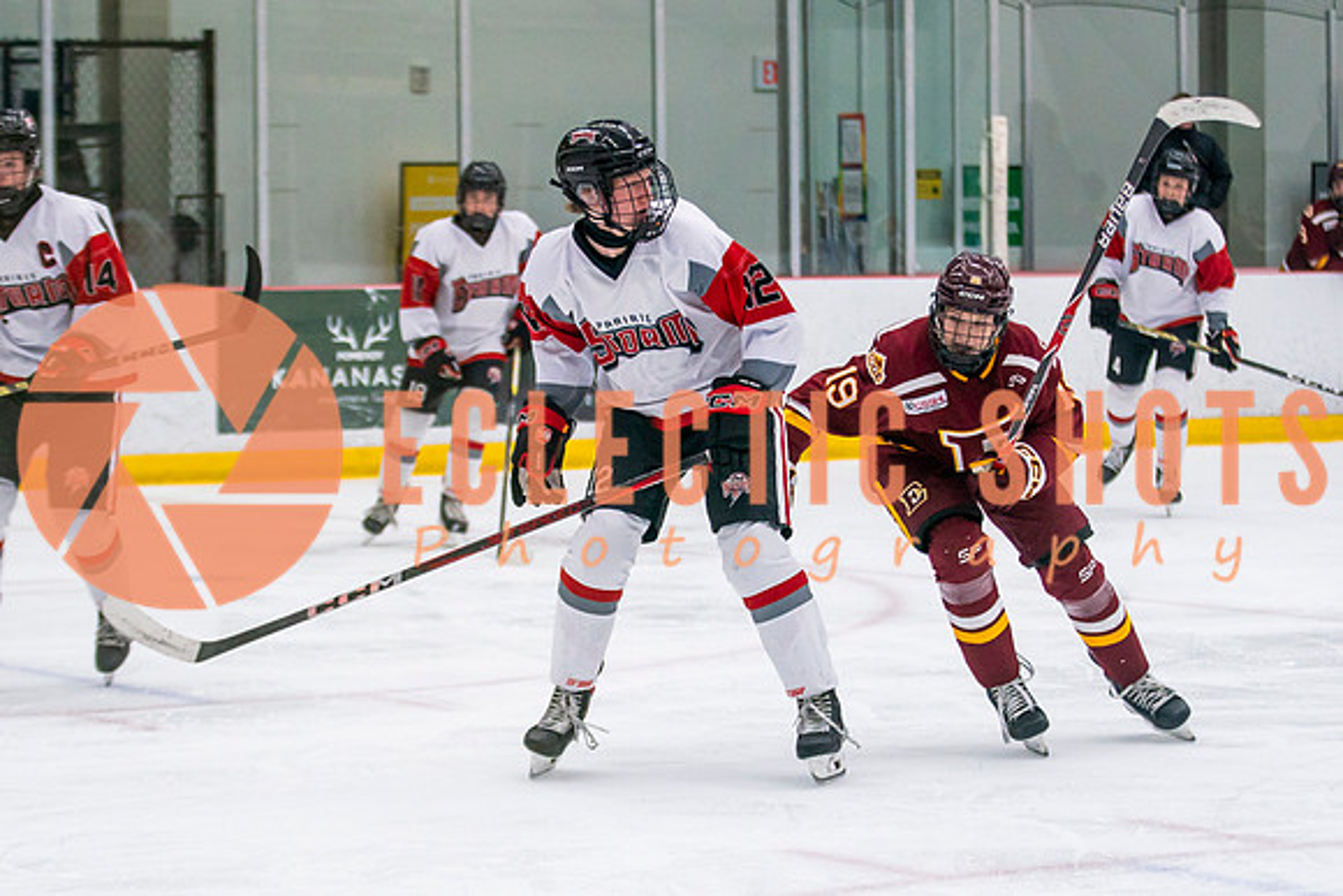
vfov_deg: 10.1
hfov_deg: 15.0
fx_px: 5091
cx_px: 626
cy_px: 467
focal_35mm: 136
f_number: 2.8
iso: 2000
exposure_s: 1/640
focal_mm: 80
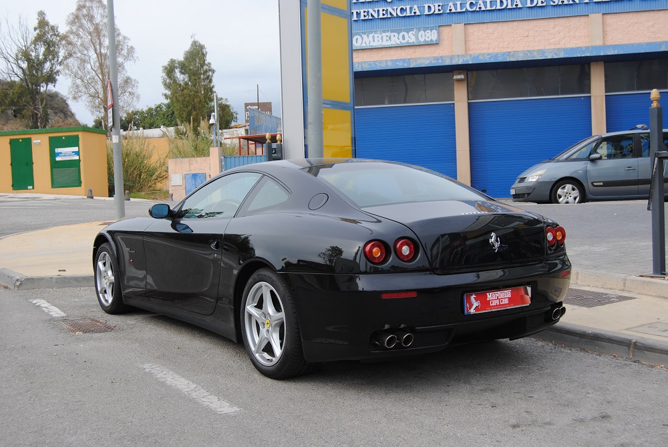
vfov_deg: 29.9
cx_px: 334
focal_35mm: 45
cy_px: 224
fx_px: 836
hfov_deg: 43.6
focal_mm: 30
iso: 100
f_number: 7.1
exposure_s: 1/200
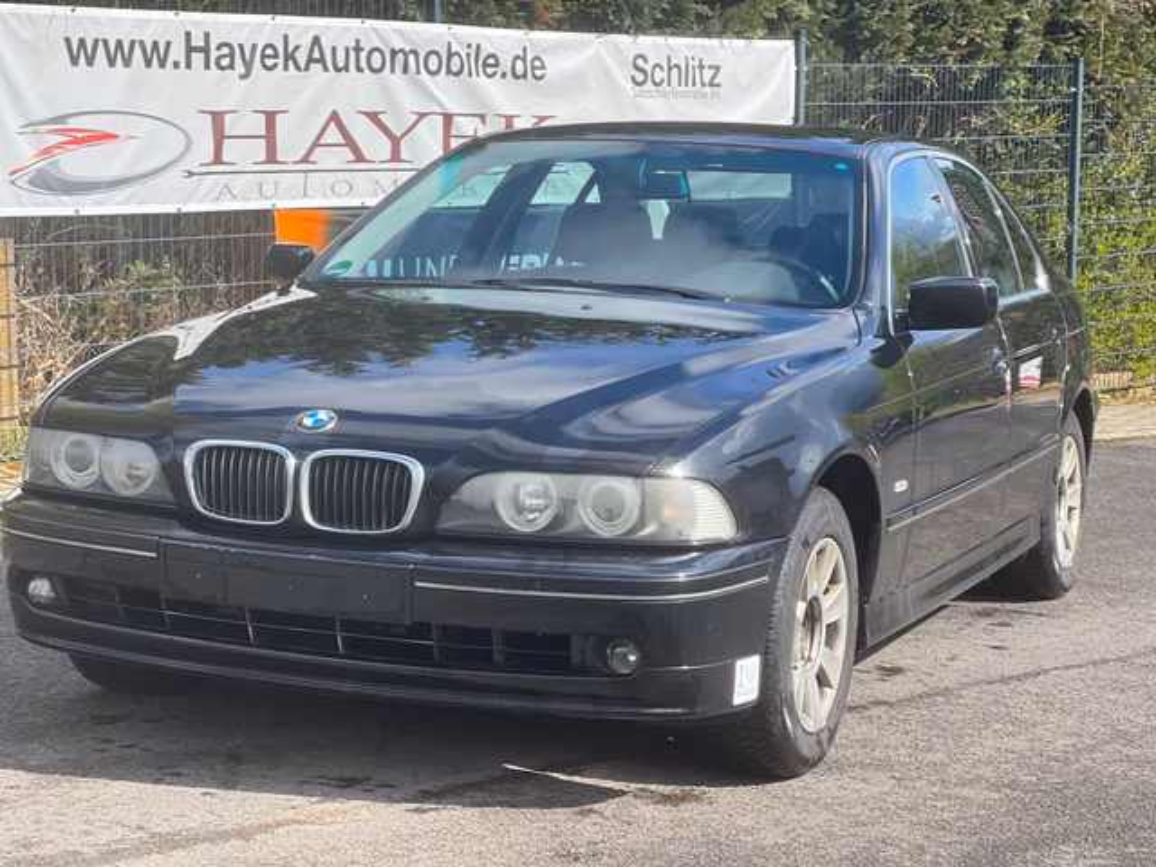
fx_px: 2571
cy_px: 434
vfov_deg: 19.1
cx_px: 578
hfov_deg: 25.3
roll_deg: -0.5
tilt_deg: -7.7
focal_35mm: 77
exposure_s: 1/241
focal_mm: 9
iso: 32
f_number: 2.8
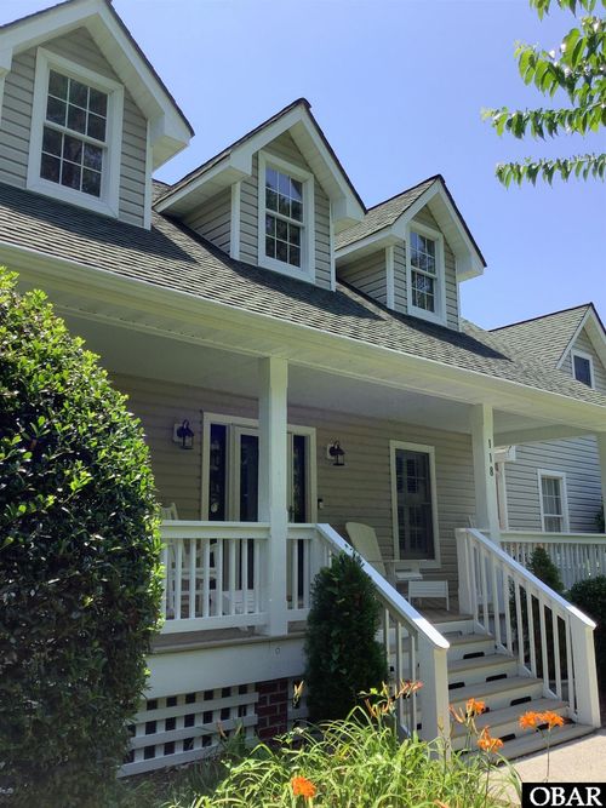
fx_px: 724
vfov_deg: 58.4
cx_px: 303
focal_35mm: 31
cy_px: 404
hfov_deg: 45.4
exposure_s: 1/708
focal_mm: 3.3
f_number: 2.4
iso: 25
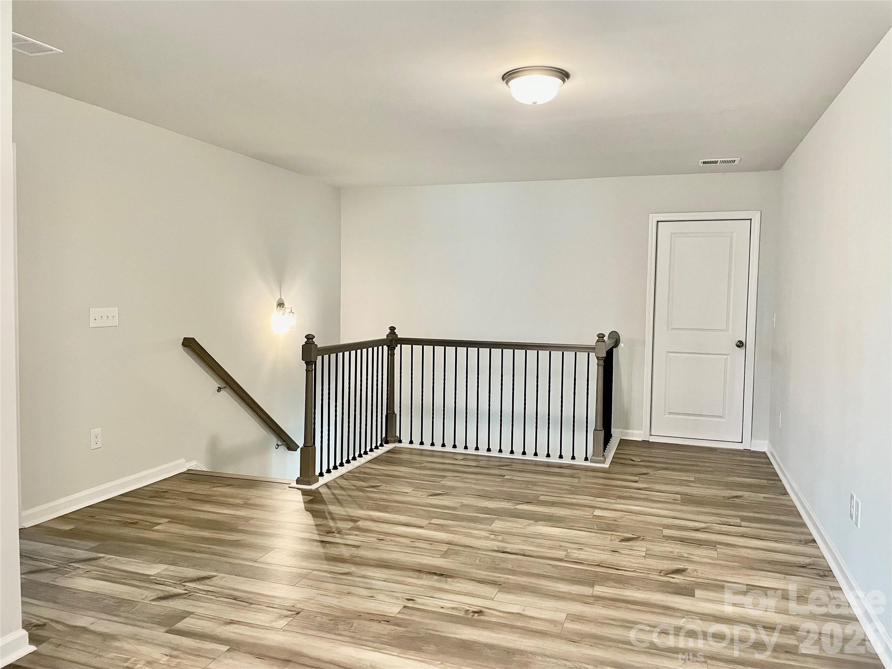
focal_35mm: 26
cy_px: 334
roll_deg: -1.0
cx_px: 446
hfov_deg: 67.3
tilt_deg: -3.0
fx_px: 670
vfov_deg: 53.1
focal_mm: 4.2
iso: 200
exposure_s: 1/60
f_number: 1.6
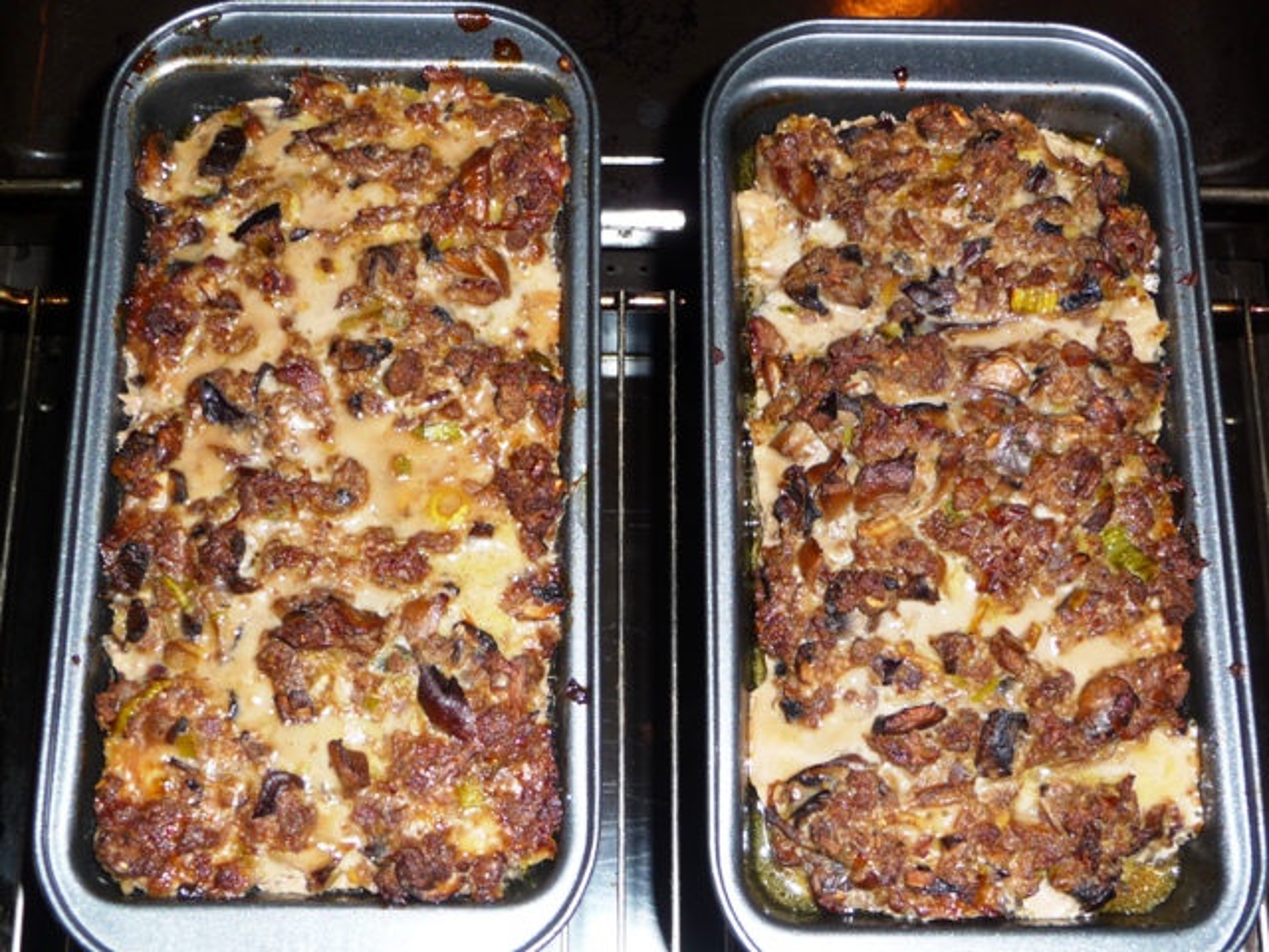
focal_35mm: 50
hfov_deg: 38.2
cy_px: 476
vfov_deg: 29.1
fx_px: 1833
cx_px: 634
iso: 100
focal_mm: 8.5
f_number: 4.2
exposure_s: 1/30
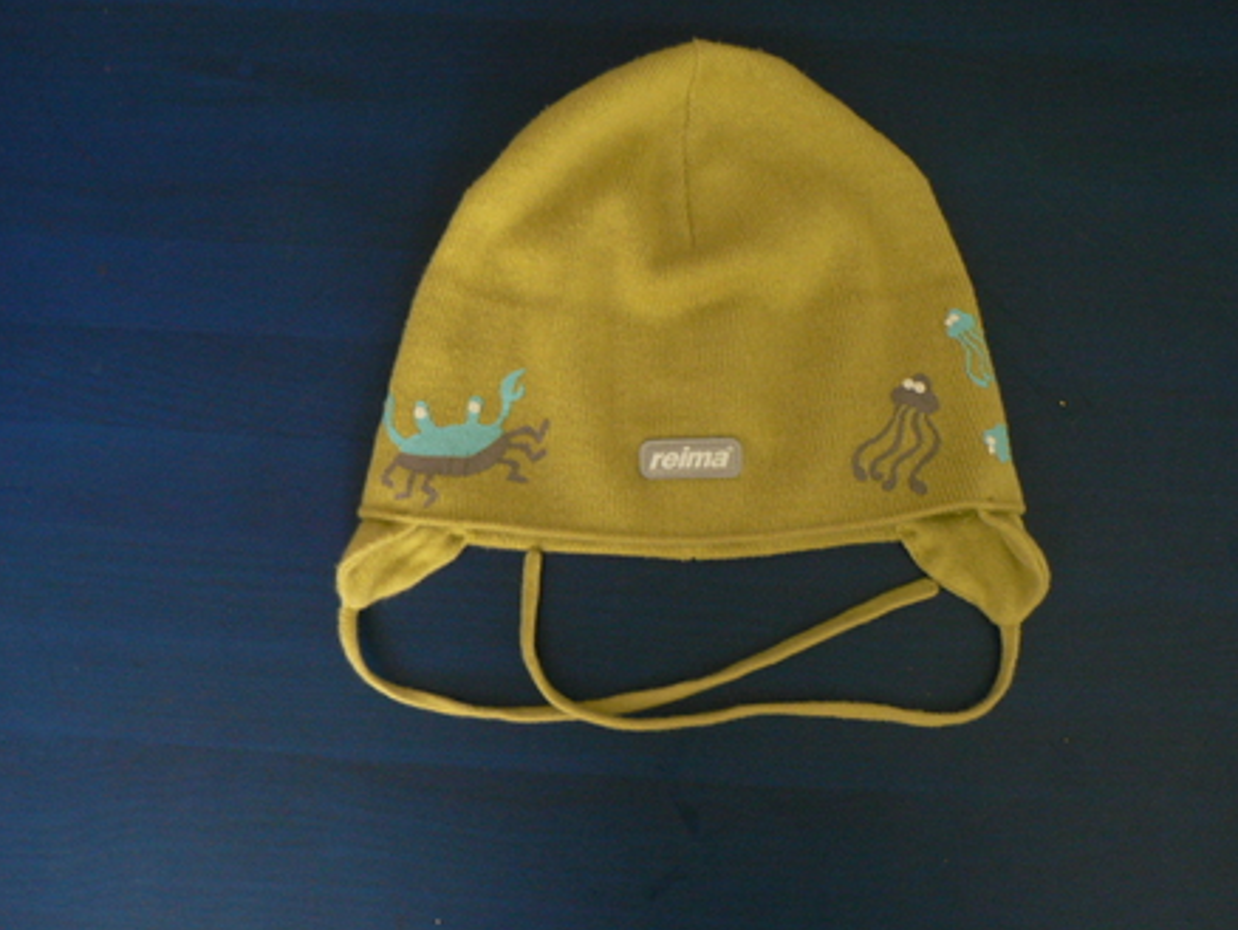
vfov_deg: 38.7
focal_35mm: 37
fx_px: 1324
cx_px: 613
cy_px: 455
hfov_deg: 50.1
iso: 200
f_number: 2.8
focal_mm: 6
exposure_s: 1/4
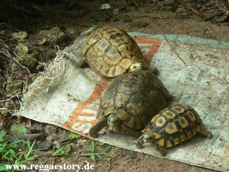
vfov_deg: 7.6
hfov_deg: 10.1
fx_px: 1297
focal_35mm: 196
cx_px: 114
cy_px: 86
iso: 64
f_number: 3.3
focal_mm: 33.5
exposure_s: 1/40
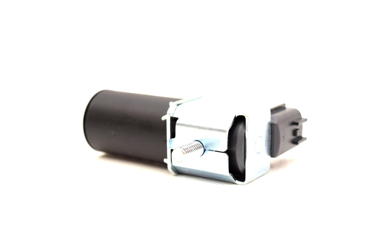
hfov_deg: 28.1
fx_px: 732
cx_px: 183
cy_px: 122
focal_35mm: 72
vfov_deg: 19.0
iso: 400
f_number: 6.3
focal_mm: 48
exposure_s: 1/160
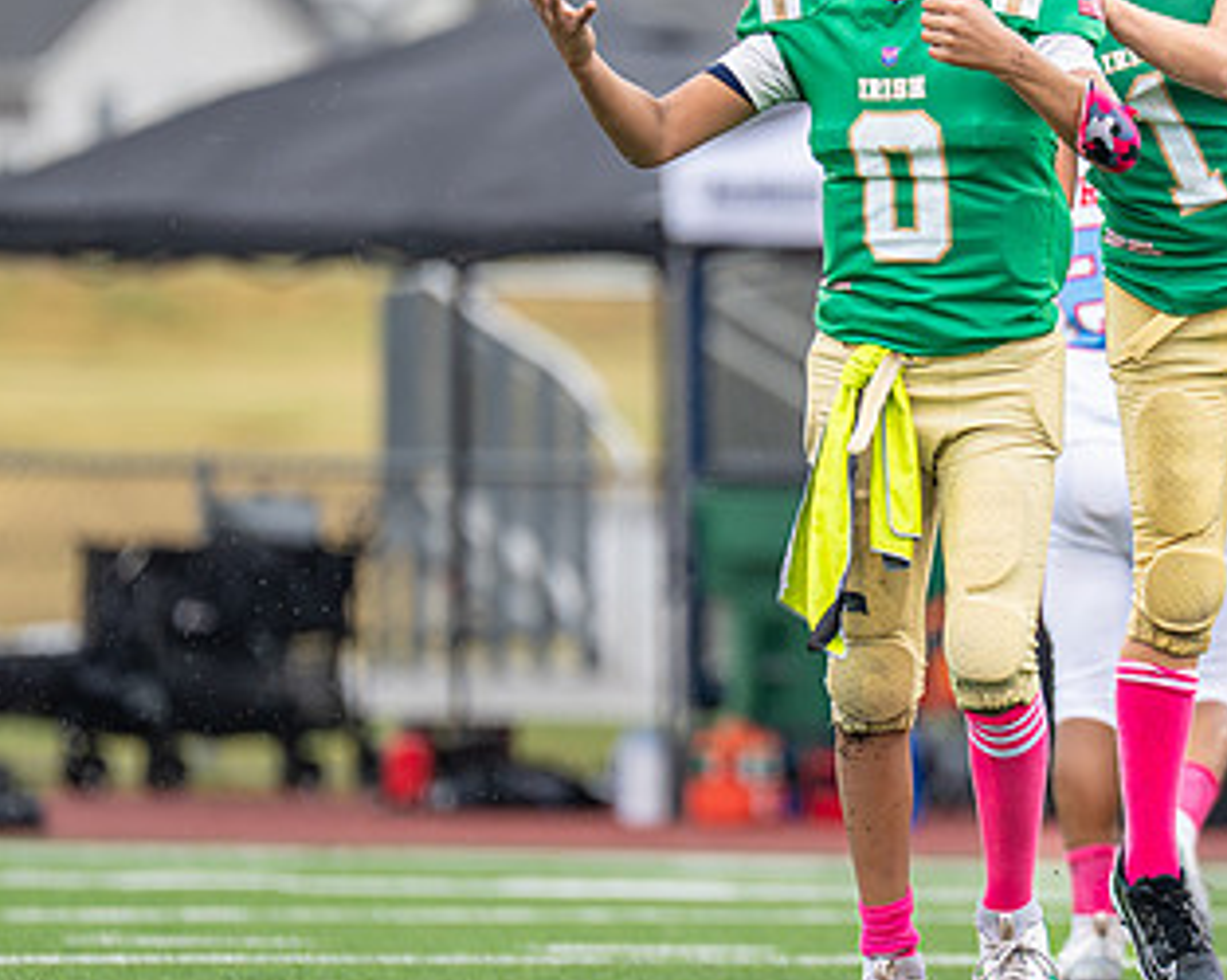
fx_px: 24025
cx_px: 1207
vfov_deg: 2.3
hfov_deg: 2.9
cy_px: 516
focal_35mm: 662
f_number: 2.8
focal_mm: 200
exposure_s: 1/1000
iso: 400
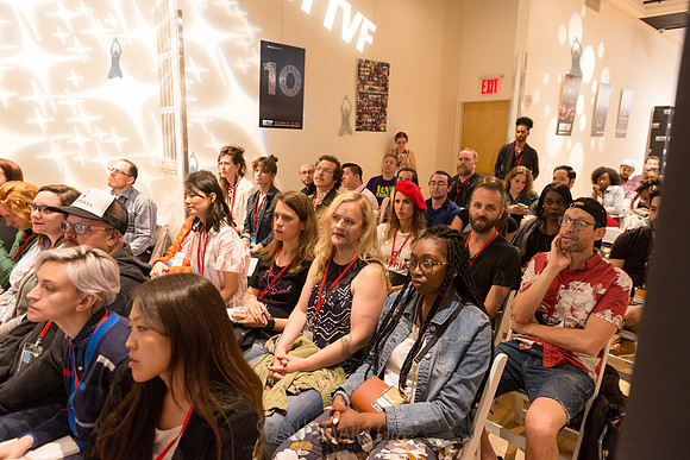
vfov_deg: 53.2
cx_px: 345
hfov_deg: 73.7
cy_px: 230
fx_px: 460
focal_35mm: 24
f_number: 4
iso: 2500
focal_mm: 24
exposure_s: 1/60
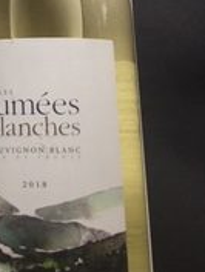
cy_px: -112
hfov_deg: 13.6
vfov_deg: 17.2
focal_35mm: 105
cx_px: -55
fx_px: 828
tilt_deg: -71.8
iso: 25
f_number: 2.2
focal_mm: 4.15
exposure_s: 1/102
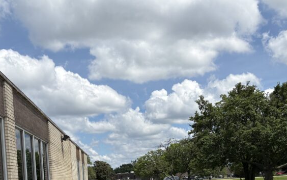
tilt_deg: +1.2
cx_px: 131
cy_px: 187
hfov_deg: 40.2
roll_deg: +4.2
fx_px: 391
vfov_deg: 24.5
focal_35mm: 50
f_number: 1.6
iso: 50
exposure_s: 1/5348
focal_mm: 5.96
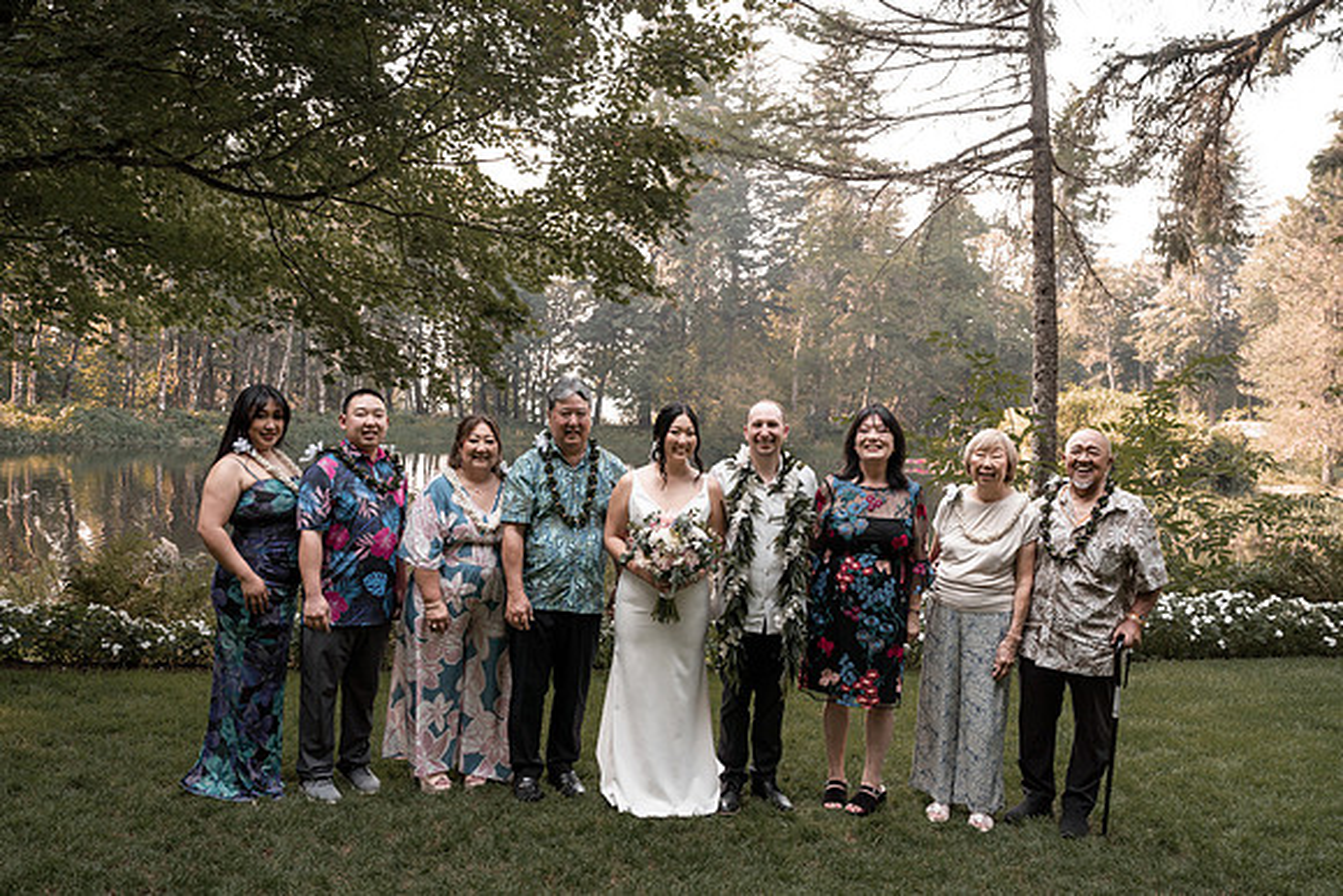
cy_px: 448
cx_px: 679
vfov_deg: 45.6
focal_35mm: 29
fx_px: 1066
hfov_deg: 64.4
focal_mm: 28
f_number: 3.5
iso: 200
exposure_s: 1/320
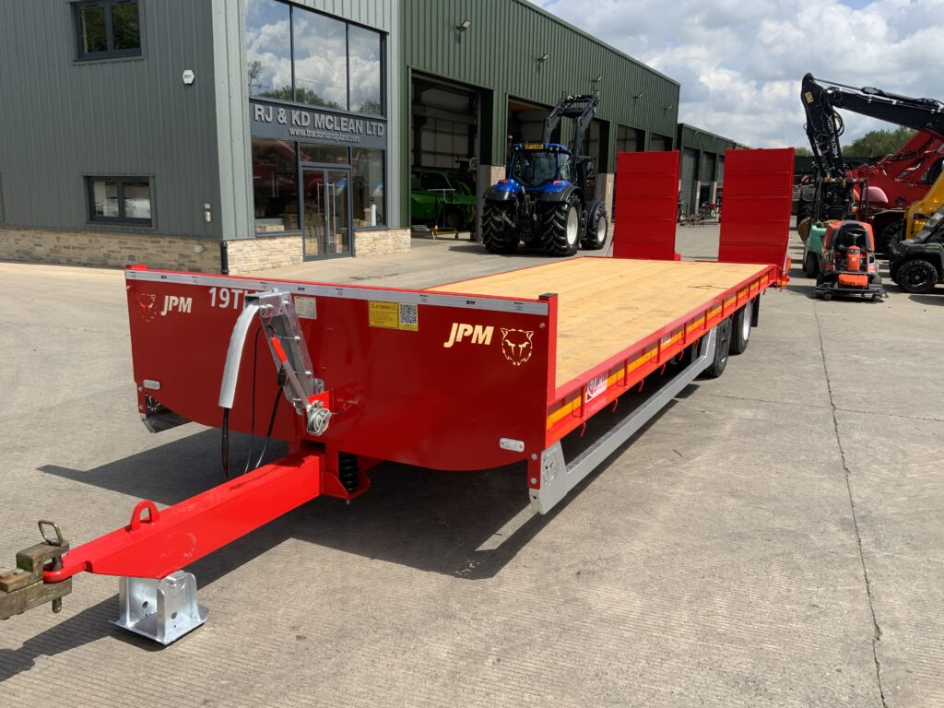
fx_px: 791
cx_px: 472
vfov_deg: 48.2
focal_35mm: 29
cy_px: 354
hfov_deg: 61.7
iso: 20
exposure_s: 1/2141
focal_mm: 3
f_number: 1.8
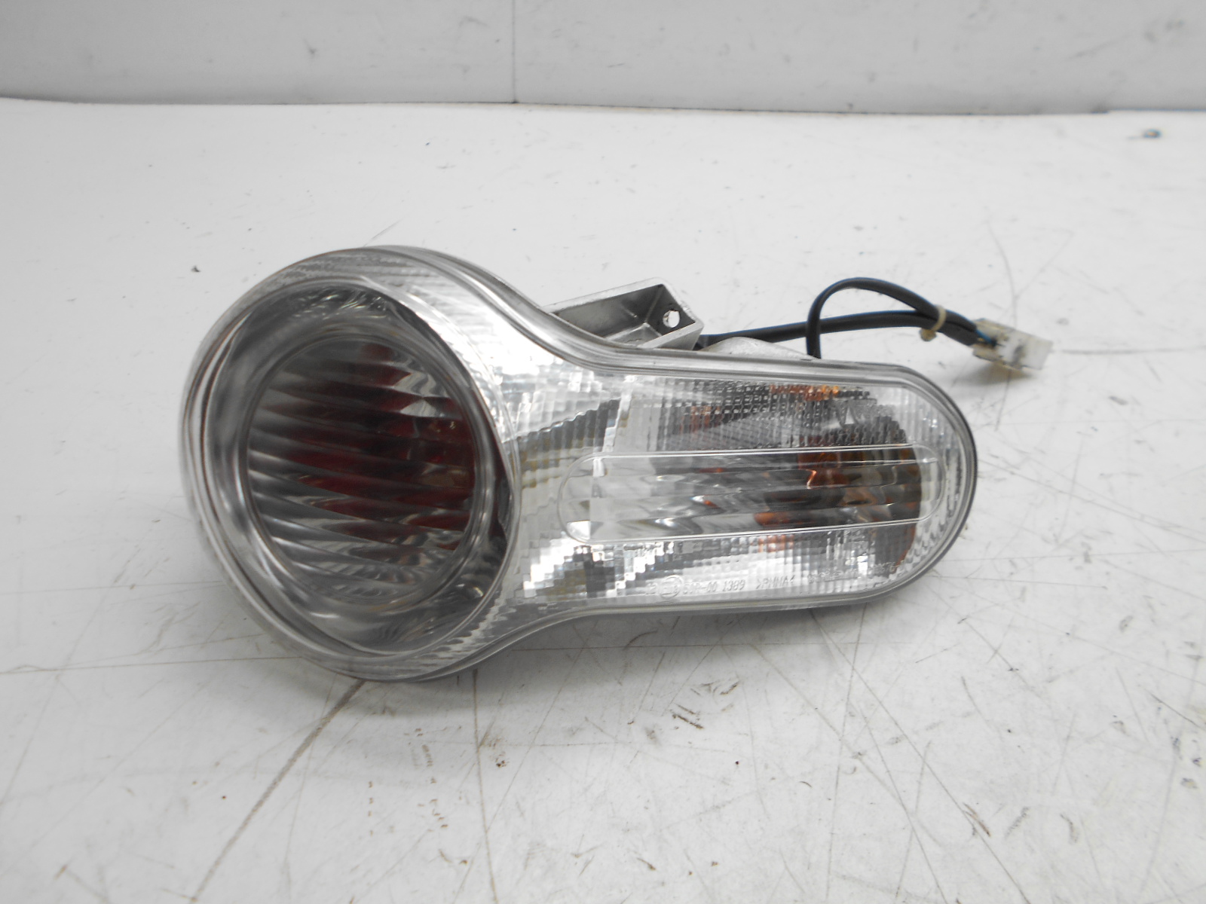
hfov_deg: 67.3
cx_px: 603
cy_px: 452
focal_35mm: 26
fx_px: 906
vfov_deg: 53.1
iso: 80
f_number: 3.2
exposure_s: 1/50
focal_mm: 4.6
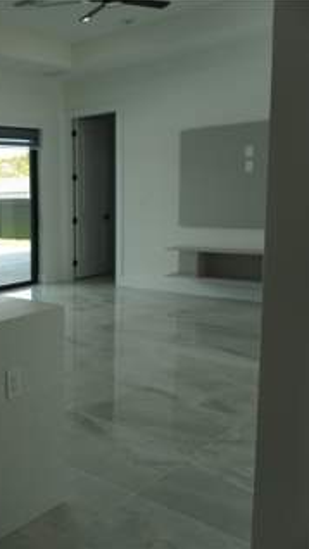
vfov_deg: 52.8
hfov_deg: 26.8
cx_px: -81
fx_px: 553
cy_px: 274
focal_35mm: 38
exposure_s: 1/160
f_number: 4
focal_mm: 16
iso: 160
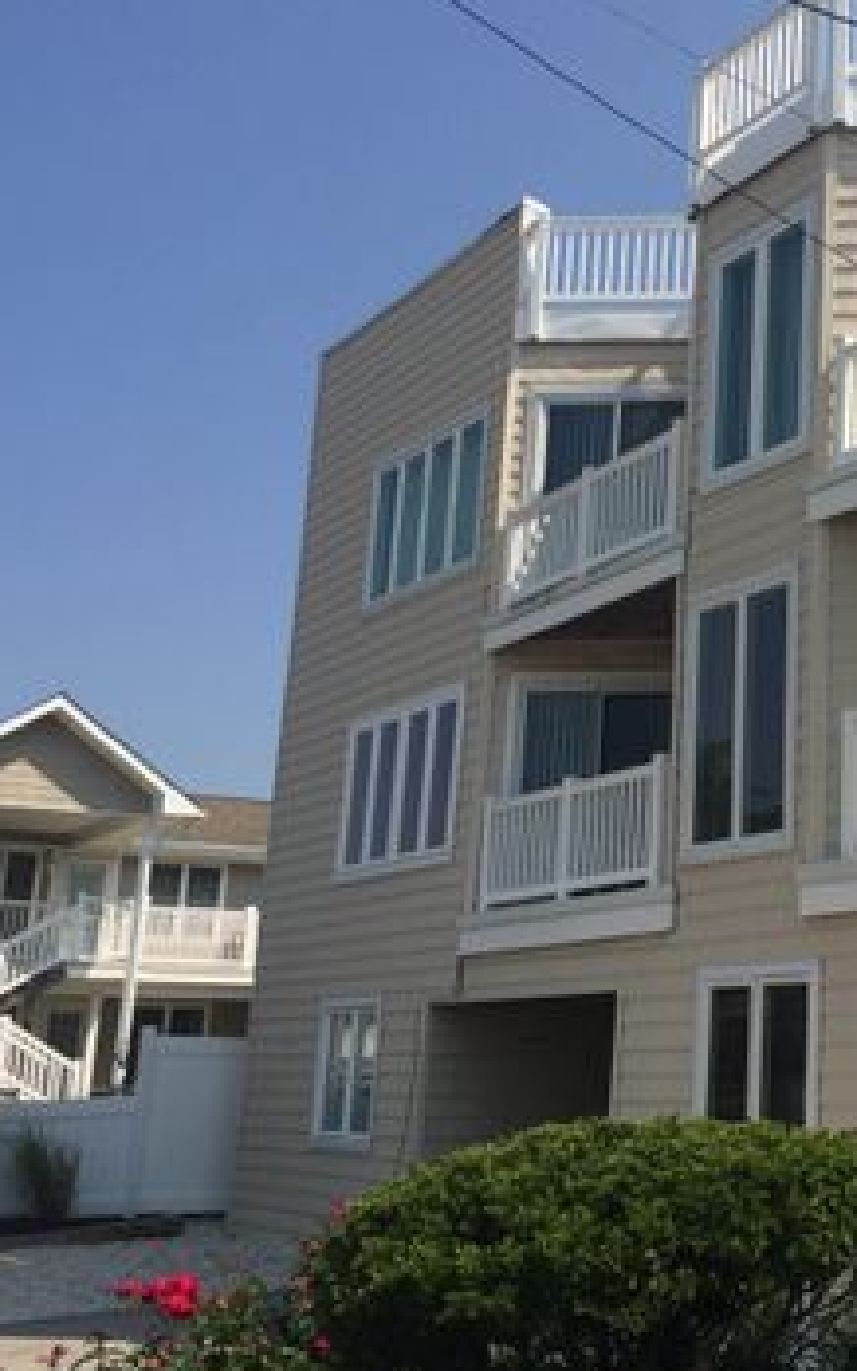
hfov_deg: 26.9
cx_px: 936
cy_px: 658
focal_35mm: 44
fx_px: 1645
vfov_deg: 45.3
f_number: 2.2
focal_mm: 4.15
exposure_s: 1/3300
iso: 32
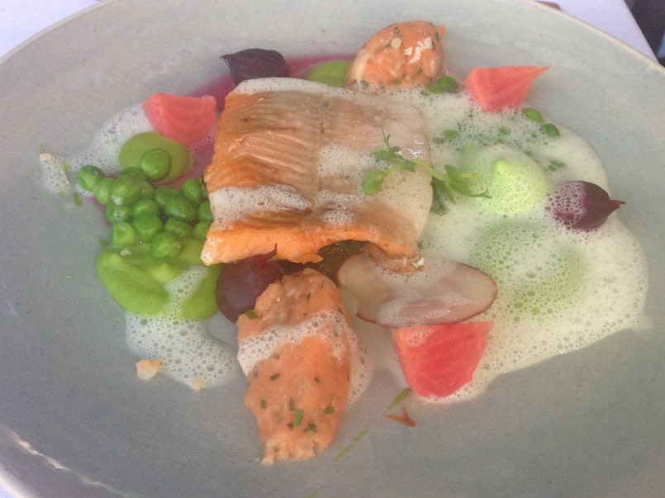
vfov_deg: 34.3
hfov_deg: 44.7
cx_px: 383
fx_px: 806
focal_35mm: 42
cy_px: 284
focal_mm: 4.12
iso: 80
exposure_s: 1/120
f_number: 2.4
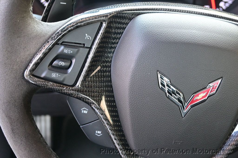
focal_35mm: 50
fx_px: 327
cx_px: 119
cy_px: 79
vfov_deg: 27.2
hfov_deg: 40.0
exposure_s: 1/50
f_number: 5
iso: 1250
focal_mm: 33
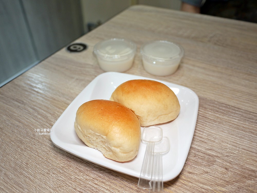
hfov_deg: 63.4
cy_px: 96
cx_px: 128
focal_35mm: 28
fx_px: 208
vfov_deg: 49.8
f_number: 2.5
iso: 200
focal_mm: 14
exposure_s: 1/125
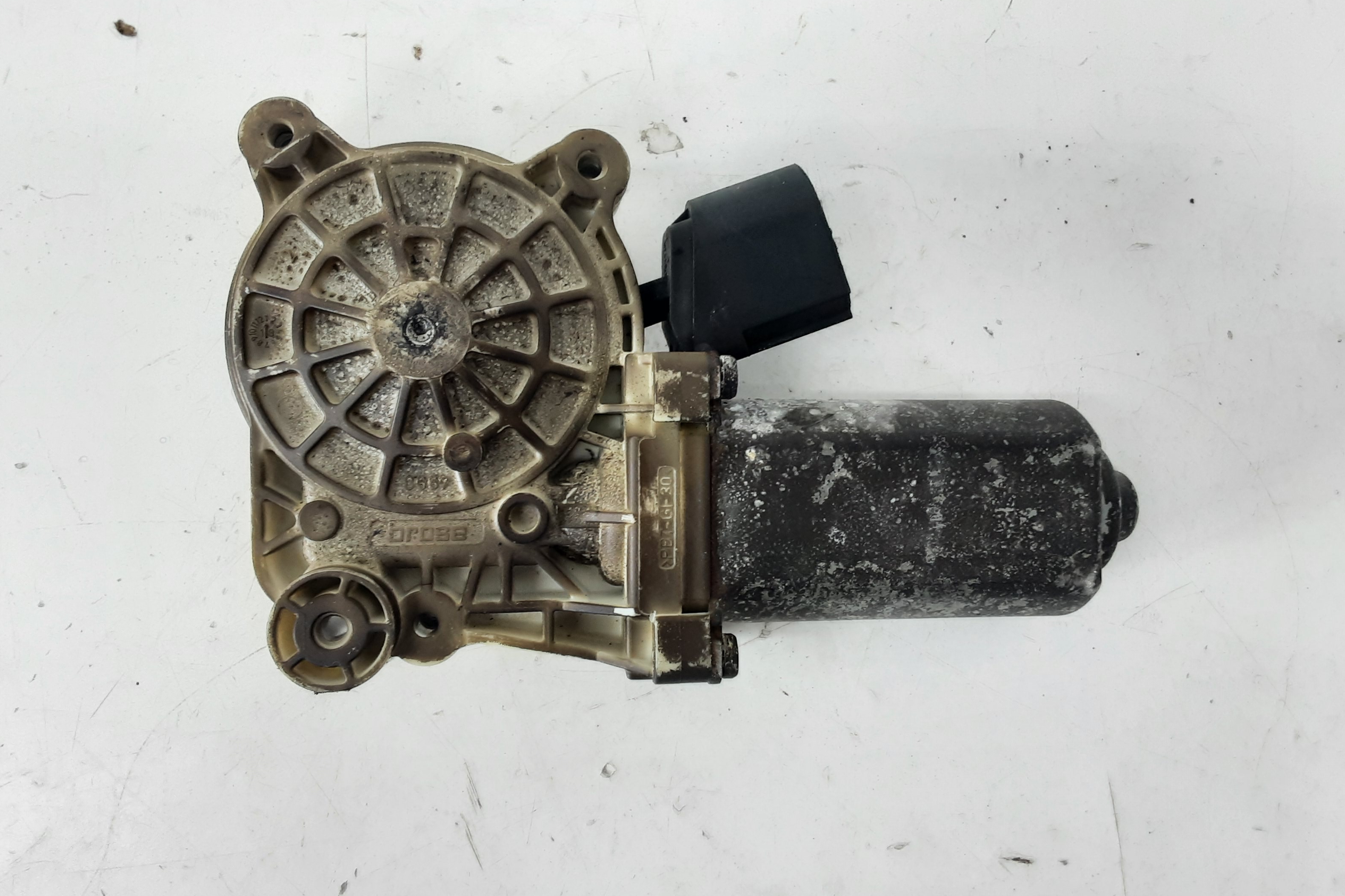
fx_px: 1083
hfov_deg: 63.6
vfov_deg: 45.0
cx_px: 692
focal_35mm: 29
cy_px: 440
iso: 80
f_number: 1.9
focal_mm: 2.91
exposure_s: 1/50
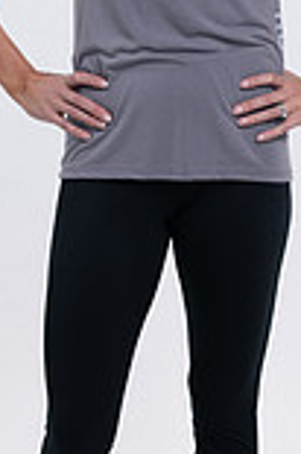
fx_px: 3104
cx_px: 164
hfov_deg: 5.6
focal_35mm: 247
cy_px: 141
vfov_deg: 8.3
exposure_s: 1/125
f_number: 4
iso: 200
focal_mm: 85
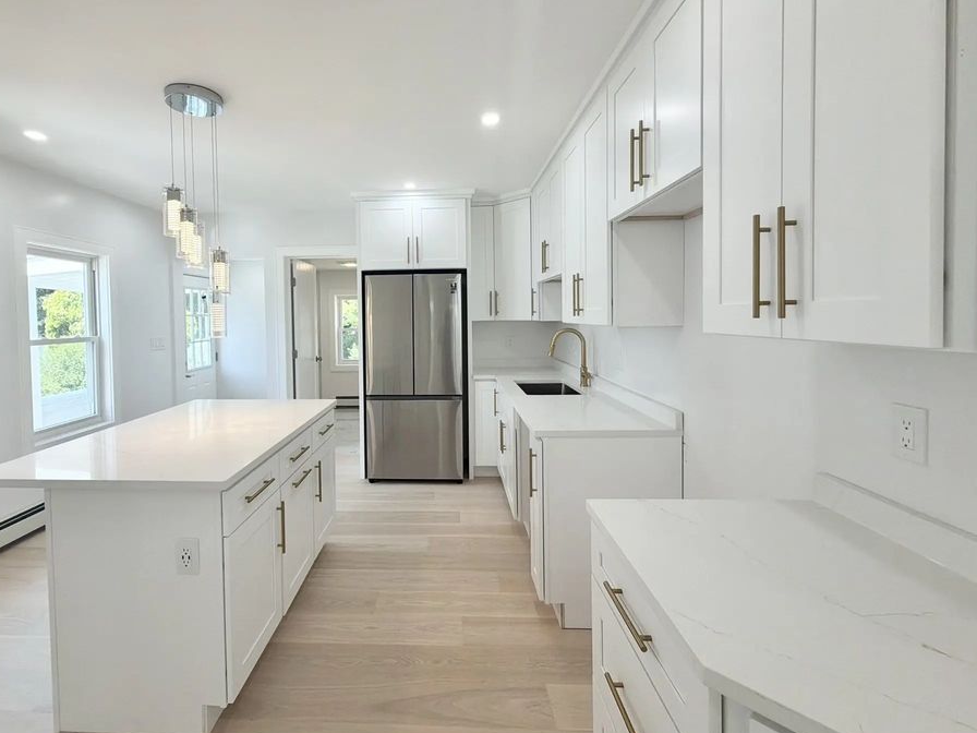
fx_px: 452
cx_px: 427
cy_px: 329
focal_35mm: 16
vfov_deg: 77.9
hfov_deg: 94.0
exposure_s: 1/120
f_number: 2.2
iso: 50
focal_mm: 2.22
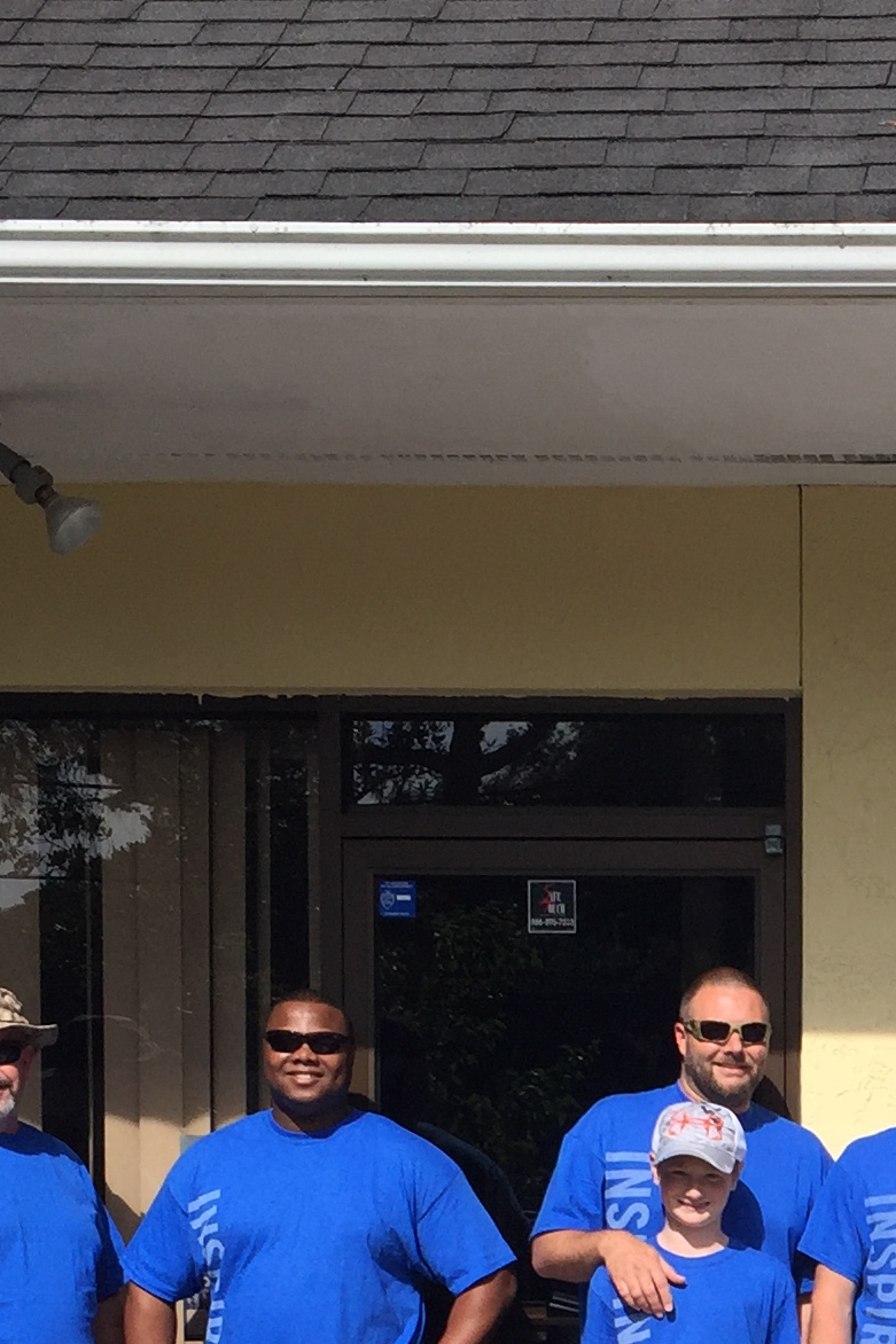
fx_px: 3137
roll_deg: -1.5
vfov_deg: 23.1
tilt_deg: -1.0
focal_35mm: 84
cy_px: 1390
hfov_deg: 15.7
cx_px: 1072
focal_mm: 4.15
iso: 32
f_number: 2.2
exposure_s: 1/1647
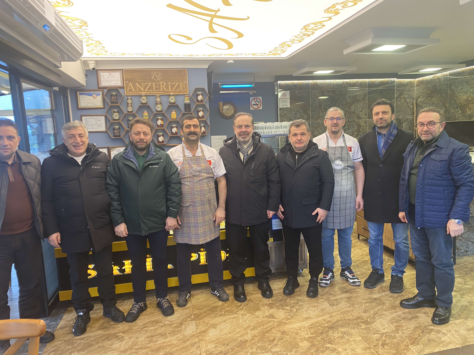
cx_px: 237
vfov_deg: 53.1
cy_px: 178
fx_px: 356
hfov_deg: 67.3
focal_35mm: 26
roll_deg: +3.2
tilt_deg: -8.3
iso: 160
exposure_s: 1/50
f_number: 1.8
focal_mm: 4.25
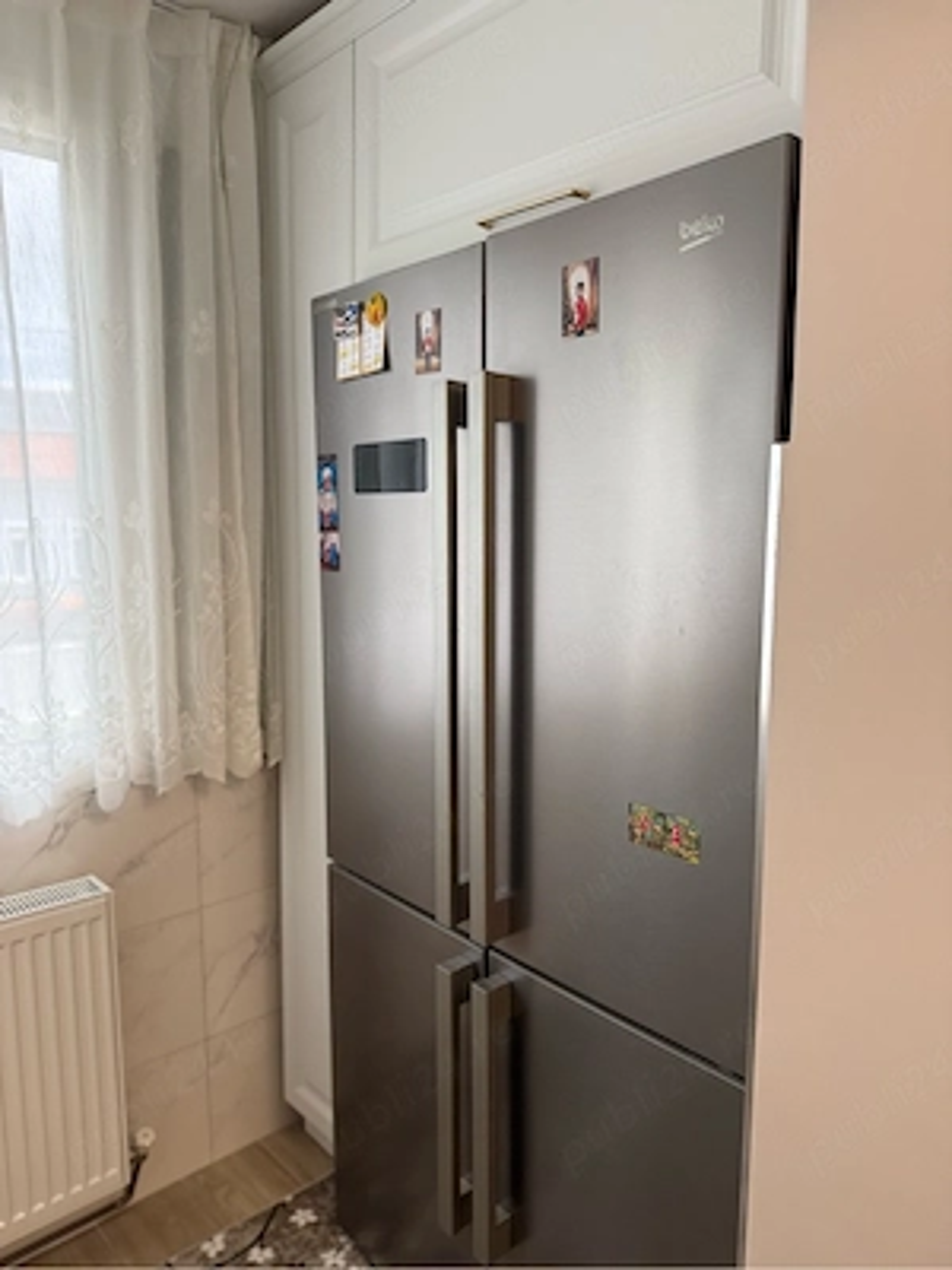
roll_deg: -0.6
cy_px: 635
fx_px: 880
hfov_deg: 56.8
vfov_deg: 71.6
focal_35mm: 24
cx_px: 476
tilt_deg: -6.9
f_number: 1.78
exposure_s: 1/114
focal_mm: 6.76
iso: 200
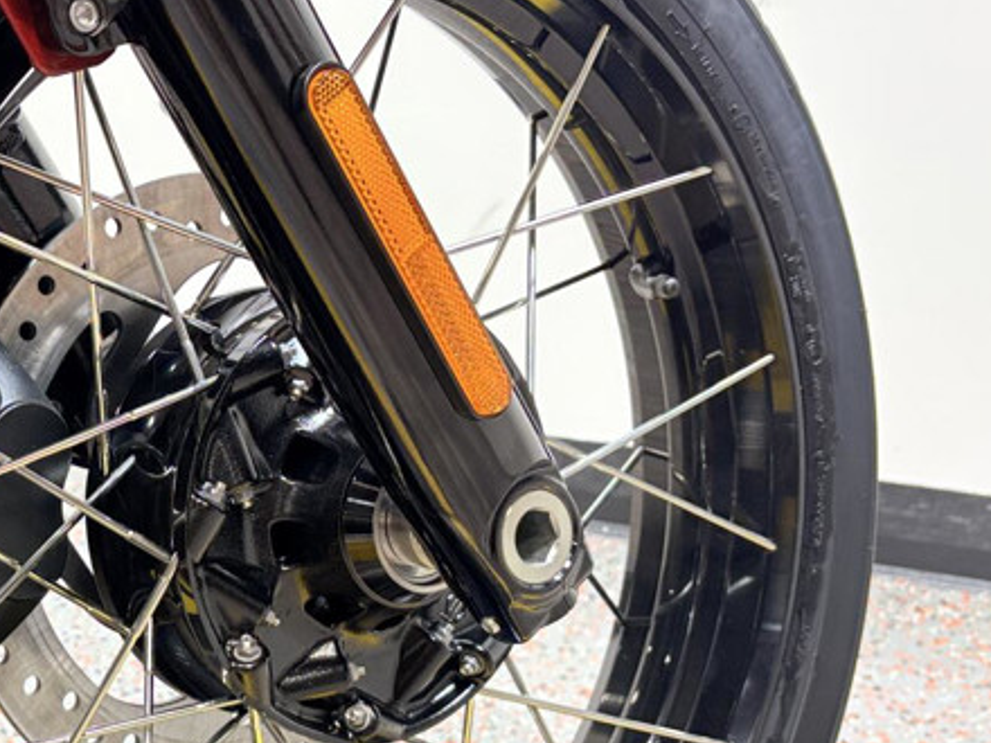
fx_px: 1804
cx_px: 37
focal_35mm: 63
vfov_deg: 23.3
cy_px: 428
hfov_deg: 29.1
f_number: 1.6
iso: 80
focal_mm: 5.96
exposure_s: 1/120
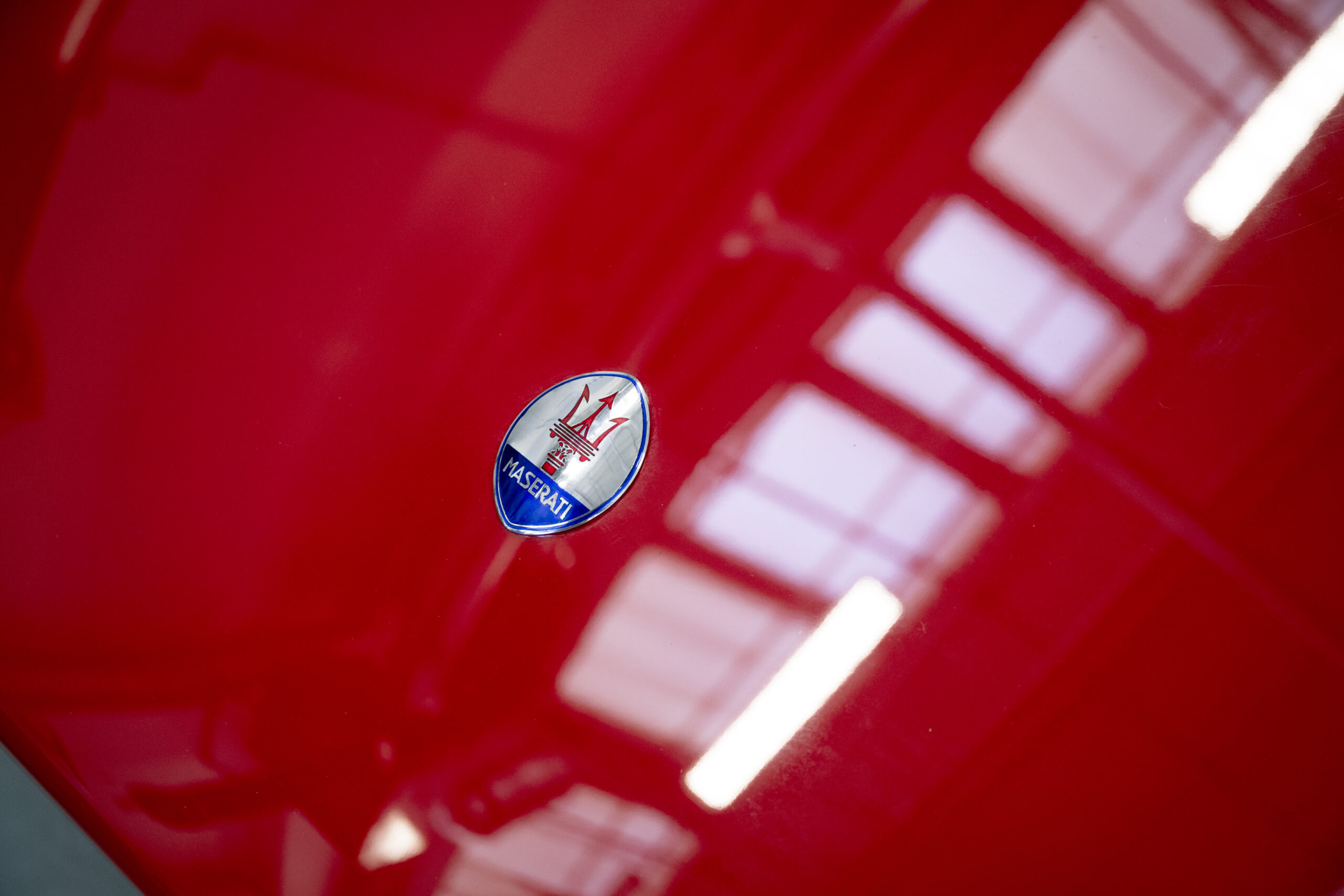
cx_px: 672
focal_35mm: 55
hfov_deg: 36.2
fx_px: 2053
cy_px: 448
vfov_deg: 24.6
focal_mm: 55
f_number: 4
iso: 800
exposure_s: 1/160
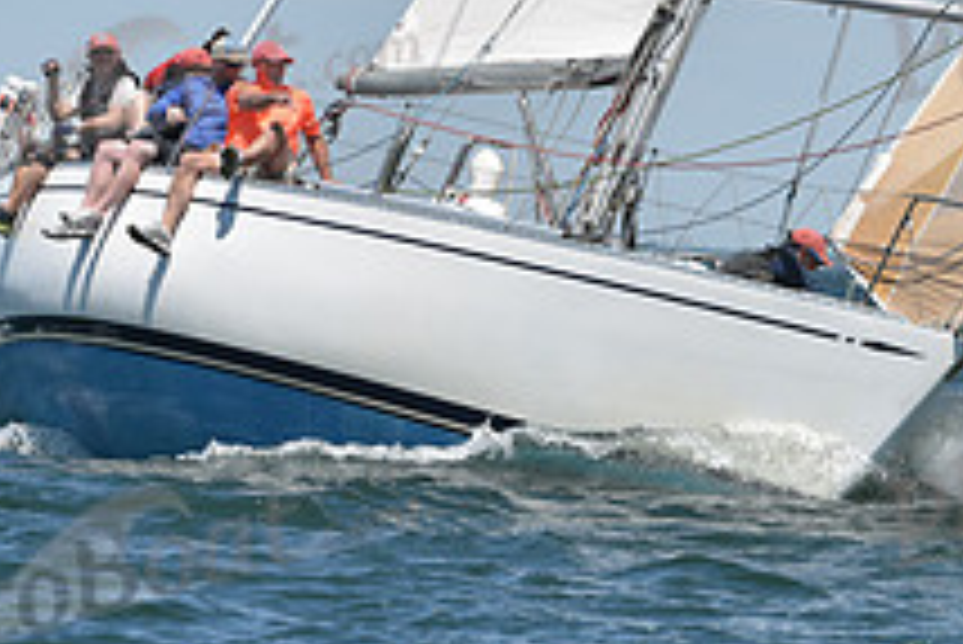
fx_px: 14508
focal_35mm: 542
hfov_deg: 3.8
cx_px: 657
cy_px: 281
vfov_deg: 2.5
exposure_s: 1/1000
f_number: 7.1
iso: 250
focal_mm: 200
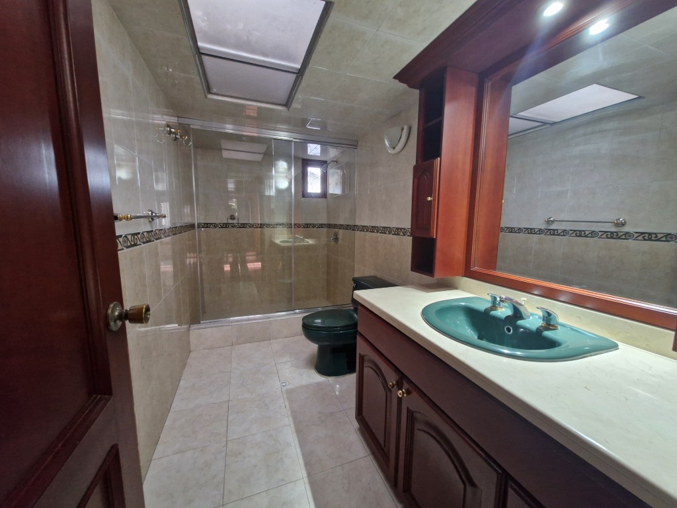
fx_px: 254
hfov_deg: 106.2
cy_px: 254
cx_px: 338
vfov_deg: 89.9
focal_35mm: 13
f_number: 2.2
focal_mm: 1.74
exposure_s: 1/30
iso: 500
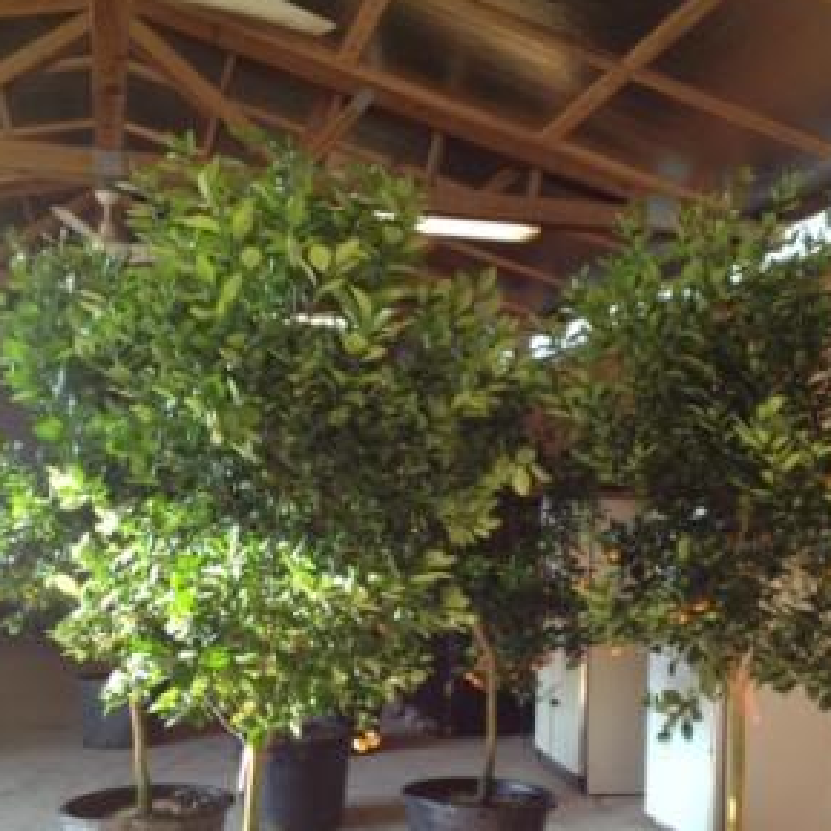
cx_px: 474
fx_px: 1304
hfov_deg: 35.3
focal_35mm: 48
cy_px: 532
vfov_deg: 35.1
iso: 50
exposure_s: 1/60
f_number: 2.4
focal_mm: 4.28
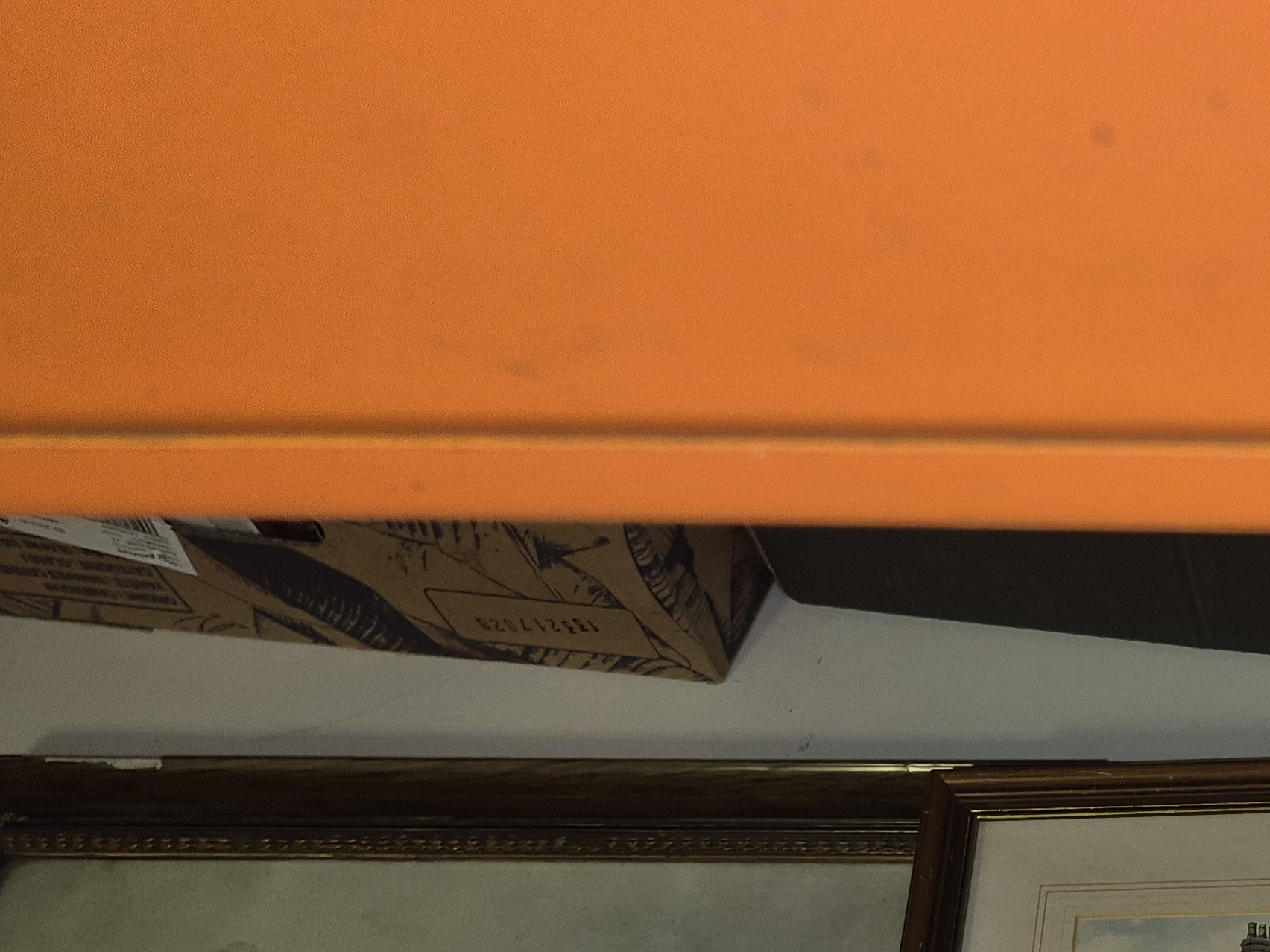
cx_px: 1448
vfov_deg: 25.6
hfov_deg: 31.0
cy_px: 968
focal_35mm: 54
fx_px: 1981
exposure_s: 1/25
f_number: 1.8
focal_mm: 5.4
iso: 100
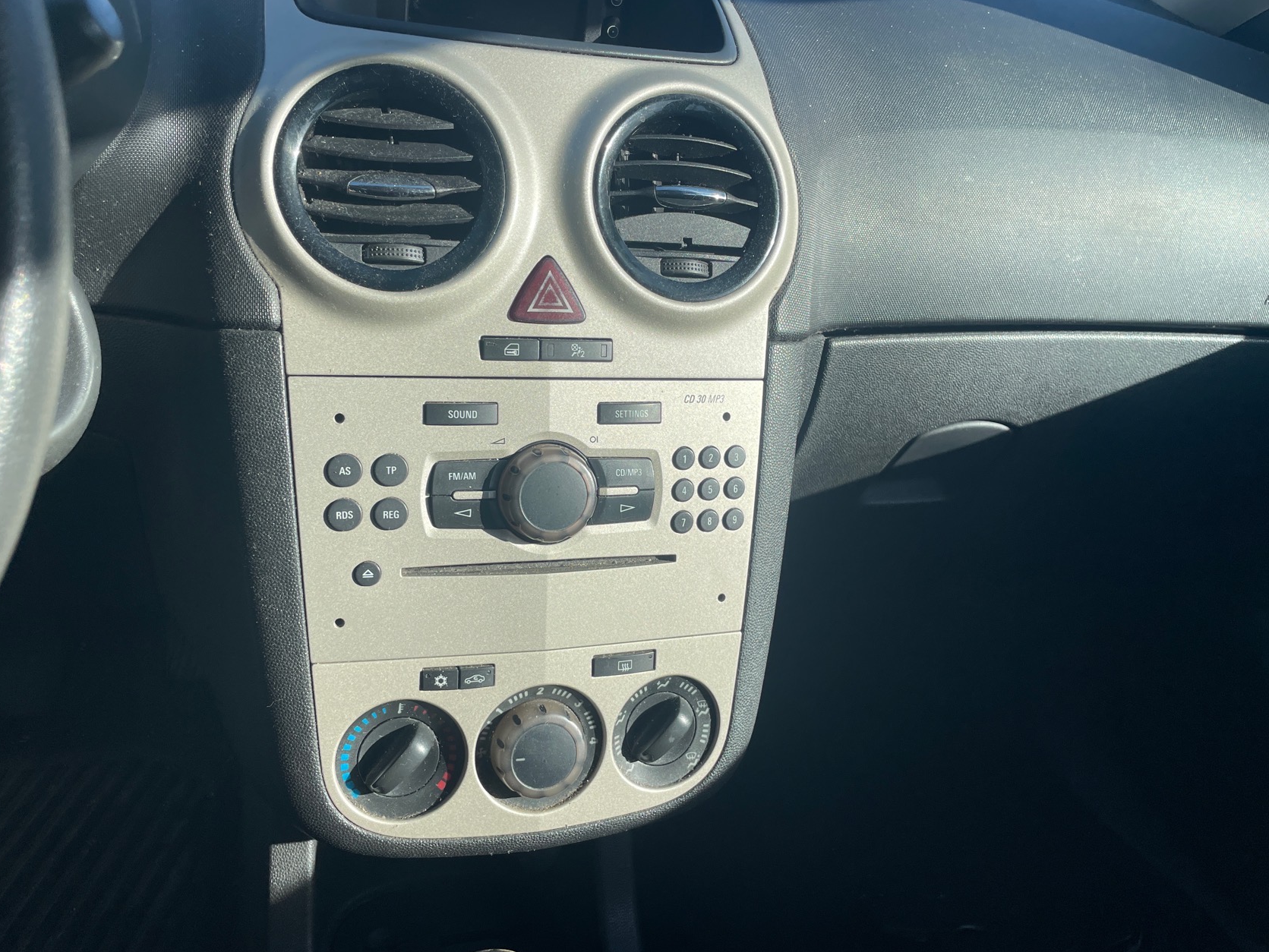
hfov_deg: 63.4
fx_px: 1027
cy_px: 450
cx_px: 592
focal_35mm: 28
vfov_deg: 49.7
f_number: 1.6
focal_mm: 4.2
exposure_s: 1/1667
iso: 32
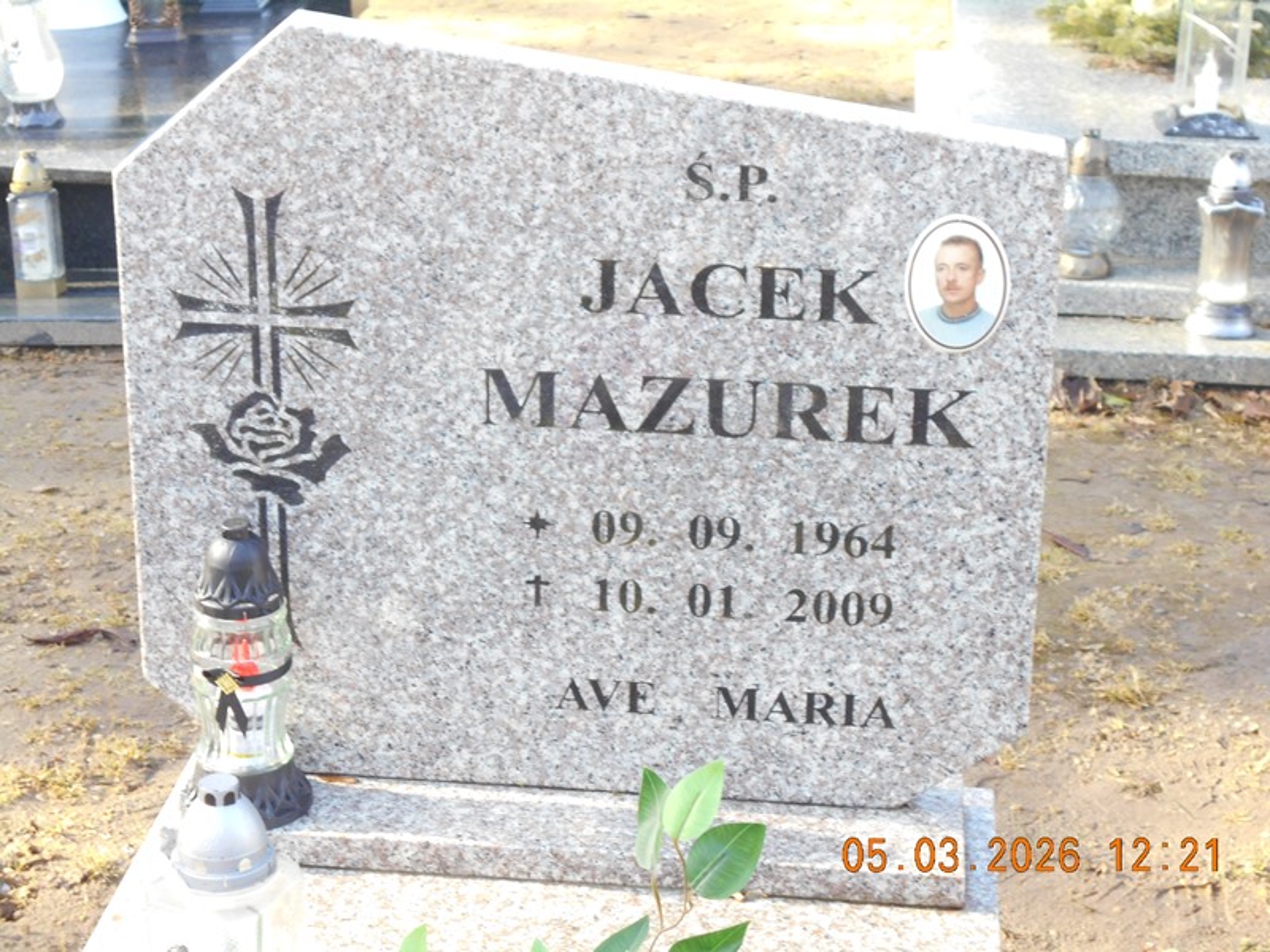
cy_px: 476
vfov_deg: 19.4
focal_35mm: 76
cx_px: 635
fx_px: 2788
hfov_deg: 25.7
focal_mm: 13.5
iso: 200
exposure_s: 1/60
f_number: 5.8
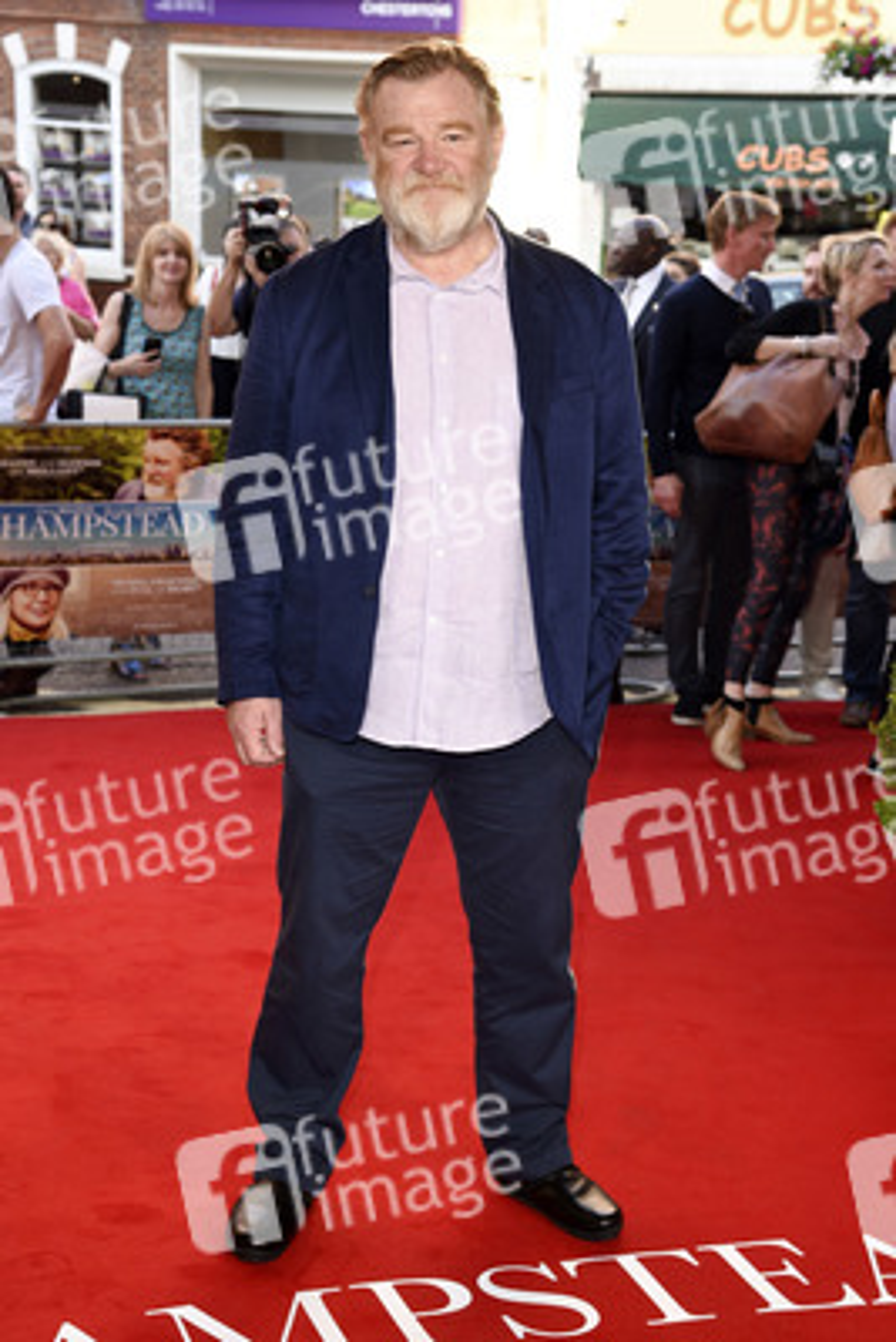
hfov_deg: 23.4
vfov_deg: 34.5
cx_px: 448
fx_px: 2163
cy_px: 671
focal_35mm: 58
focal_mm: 58
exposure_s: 1/250
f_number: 5.6
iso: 800
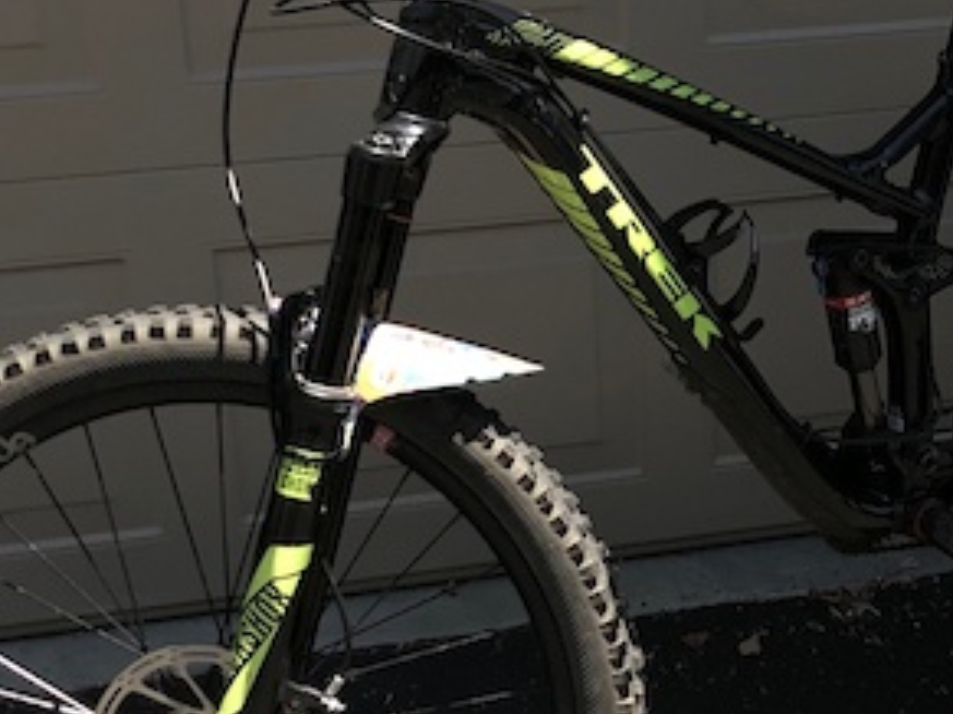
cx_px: 734
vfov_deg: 19.1
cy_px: 367
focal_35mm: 77
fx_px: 2119
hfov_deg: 25.0
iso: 20
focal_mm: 4
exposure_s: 1/706
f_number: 1.8
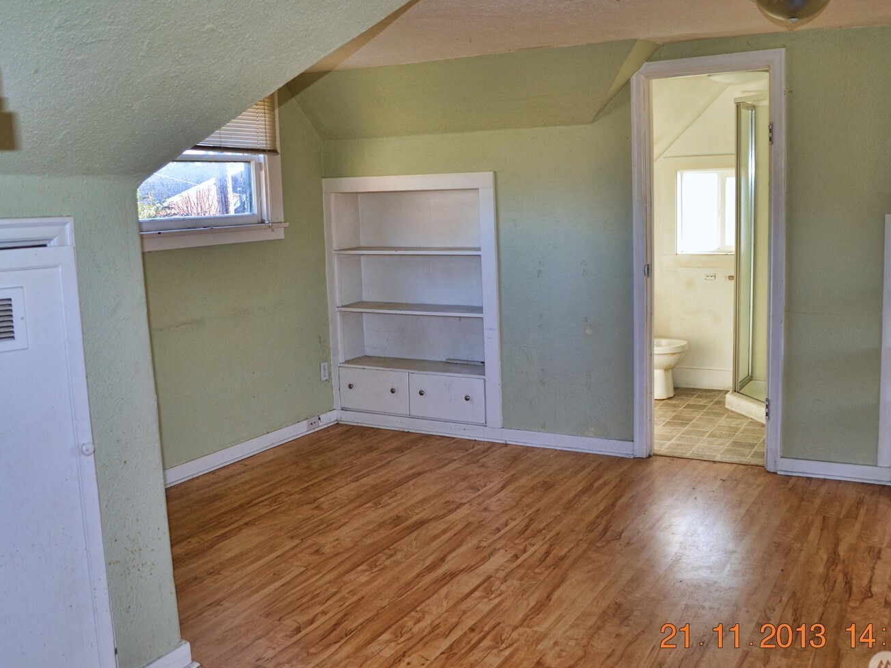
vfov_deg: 41.8
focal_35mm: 34
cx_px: 451
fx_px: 875
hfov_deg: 54.0
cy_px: 308
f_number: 3.5
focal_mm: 18
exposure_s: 1/125
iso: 220
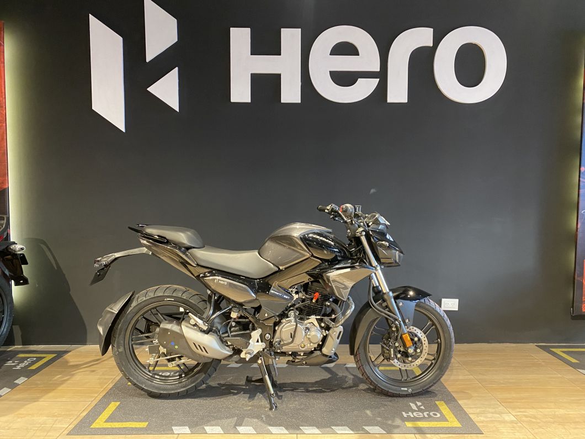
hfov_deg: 67.3
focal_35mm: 26
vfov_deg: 53.1
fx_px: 439
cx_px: 292
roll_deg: +0.2
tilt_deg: -3.4
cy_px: 220
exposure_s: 1/33
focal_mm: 4.25
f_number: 1.8
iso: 400
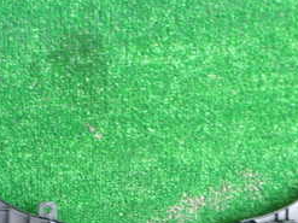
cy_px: 240
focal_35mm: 73
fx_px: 628
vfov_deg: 19.4
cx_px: 65
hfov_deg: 26.3
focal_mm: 5.4
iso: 200
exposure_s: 1/50
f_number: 2.3
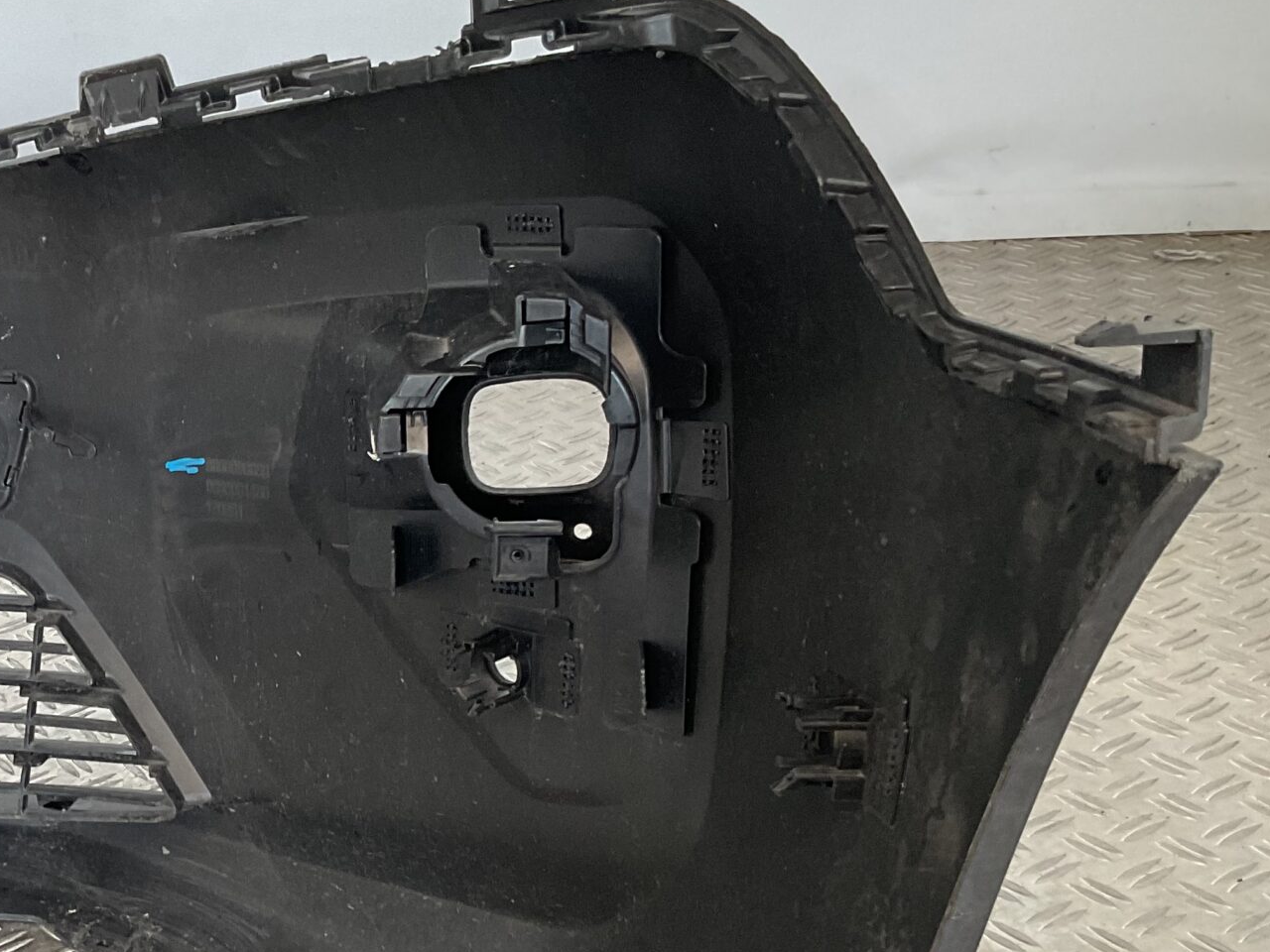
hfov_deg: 31.4
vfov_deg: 24.9
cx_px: 83
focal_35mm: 58
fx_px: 2128
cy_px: 733
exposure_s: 1/50
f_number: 1.8
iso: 64
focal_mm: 3
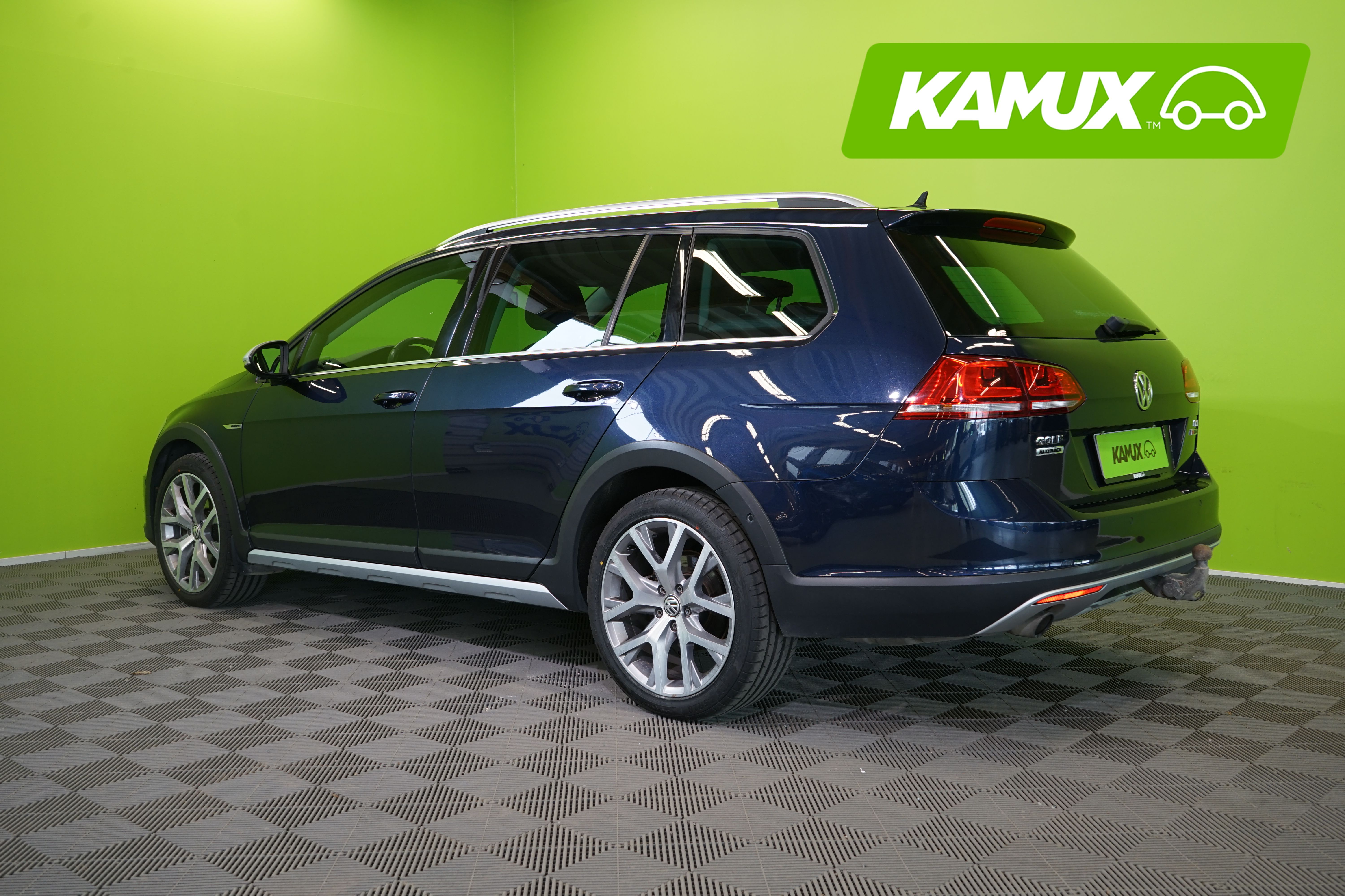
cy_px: 448
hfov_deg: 57.2
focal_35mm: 33
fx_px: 1233
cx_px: 672
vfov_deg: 40.0
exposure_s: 1/30
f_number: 6.3
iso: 400
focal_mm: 33
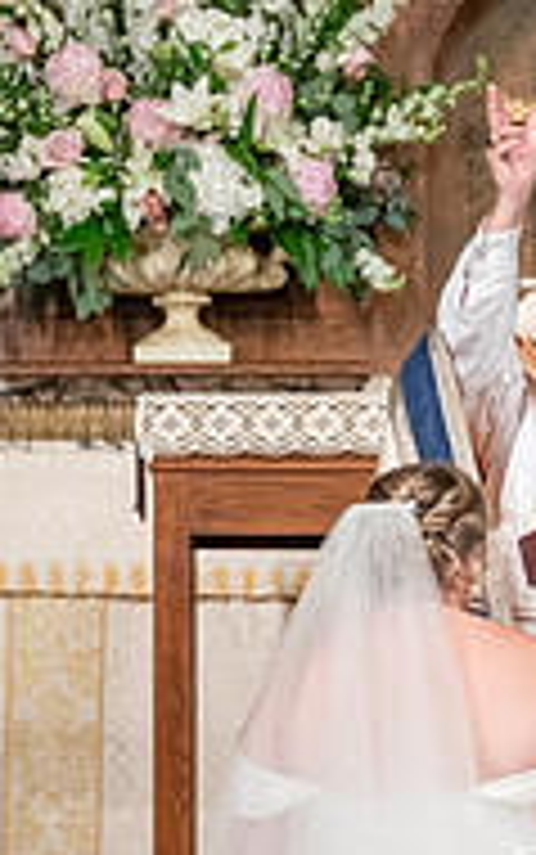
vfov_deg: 4.1
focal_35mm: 508
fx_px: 11855
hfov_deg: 2.6
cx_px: 534
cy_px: 660
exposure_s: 1/160
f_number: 2.8
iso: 2000
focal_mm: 156
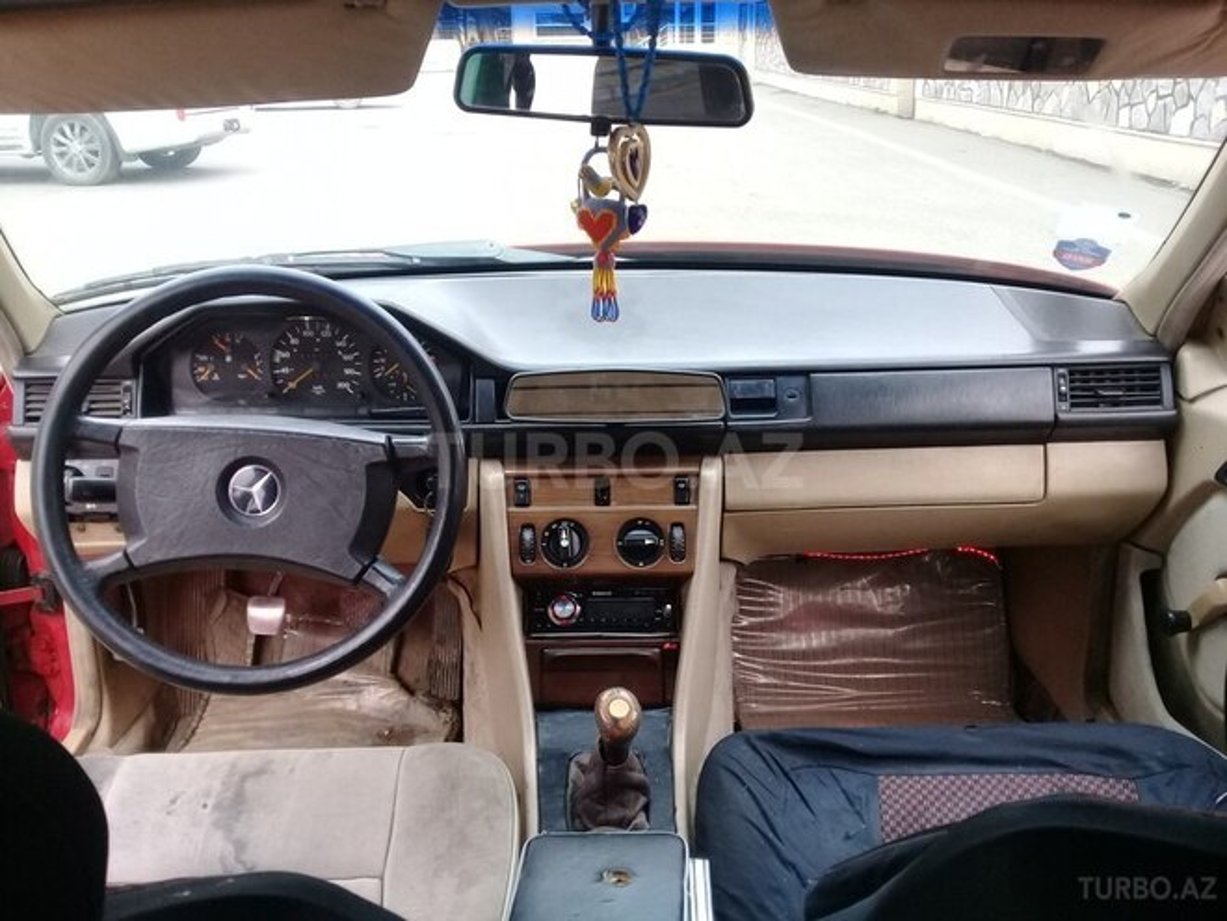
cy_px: 460
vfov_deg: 45.4
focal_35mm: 31
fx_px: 1099
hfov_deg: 58.4
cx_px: 614
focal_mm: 3.3
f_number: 2.2
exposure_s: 1/100
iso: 100
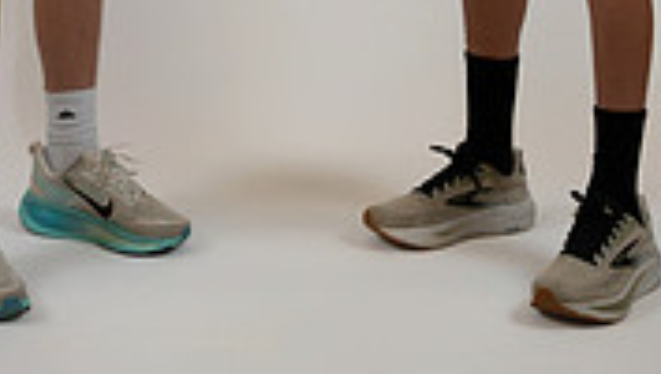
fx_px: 2081
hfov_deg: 18.0
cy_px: -453
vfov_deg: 9.4
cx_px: 213
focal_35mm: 119
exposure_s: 1/125
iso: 250
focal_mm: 44.6
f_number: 4
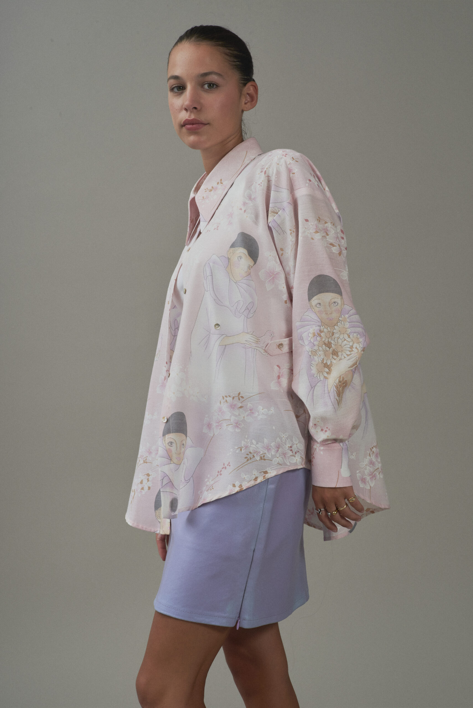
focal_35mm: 98
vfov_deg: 20.8
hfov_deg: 14.0
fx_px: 1929
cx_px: 236
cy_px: 354
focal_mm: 98
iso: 200
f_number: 11
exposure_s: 1/160
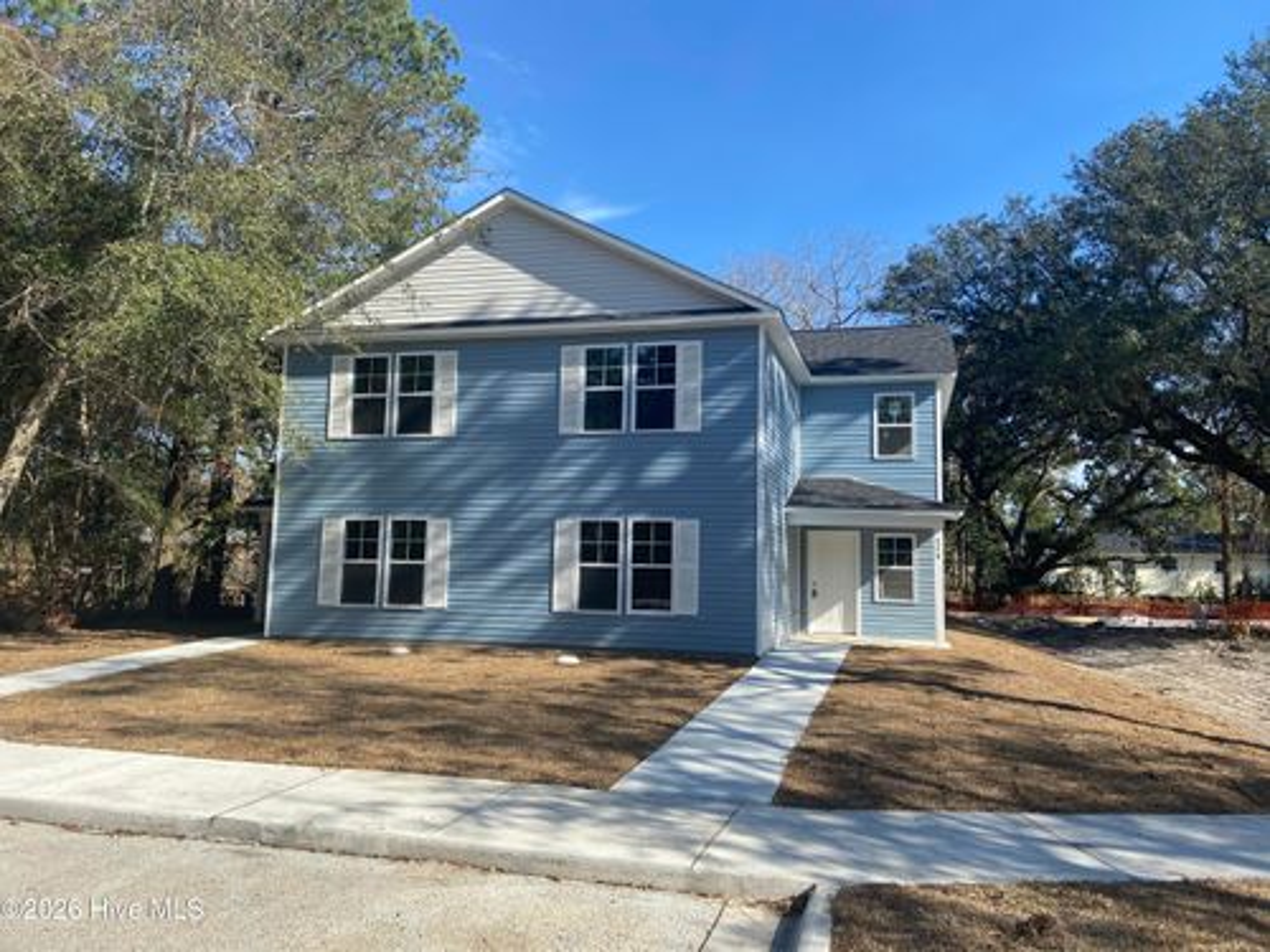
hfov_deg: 67.3
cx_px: 635
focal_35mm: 26
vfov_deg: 53.1
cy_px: 476
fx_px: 954
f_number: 1.8
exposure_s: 1/1869
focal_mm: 4.25
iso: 32
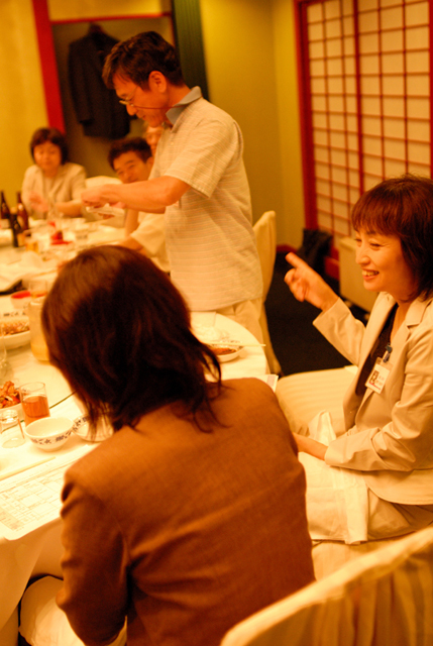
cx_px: 216
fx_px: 755
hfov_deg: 32.0
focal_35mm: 42
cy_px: 323
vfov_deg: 46.3
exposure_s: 1/60
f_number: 2
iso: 800
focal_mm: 28
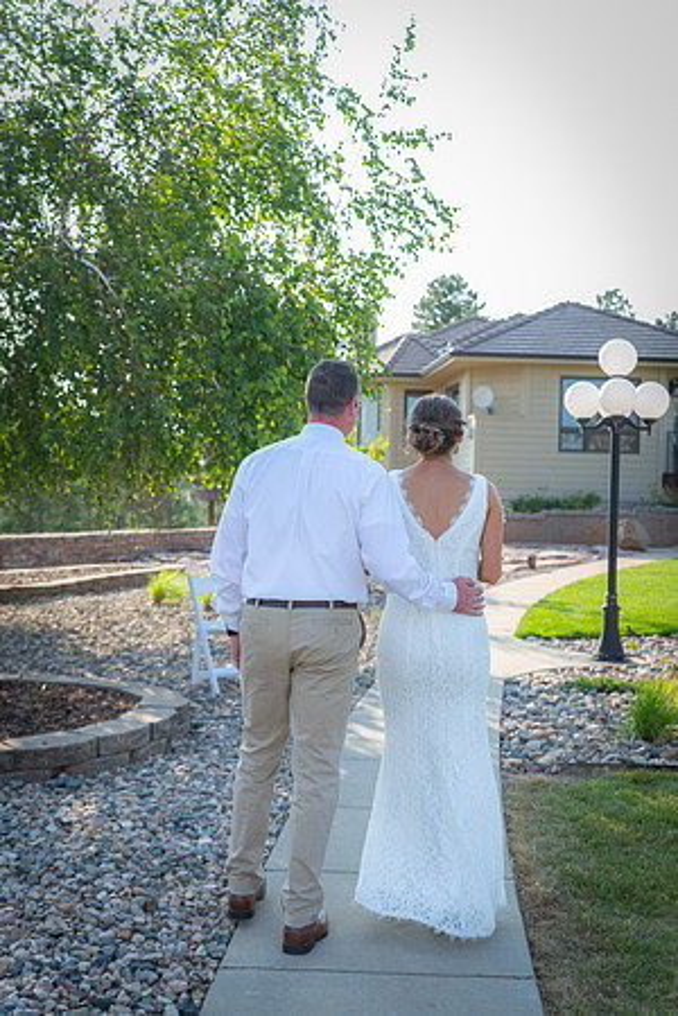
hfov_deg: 29.9
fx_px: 1271
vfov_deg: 43.6
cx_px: 339
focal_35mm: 45
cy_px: 508
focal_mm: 45
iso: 125
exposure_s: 1/320
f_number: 3.5
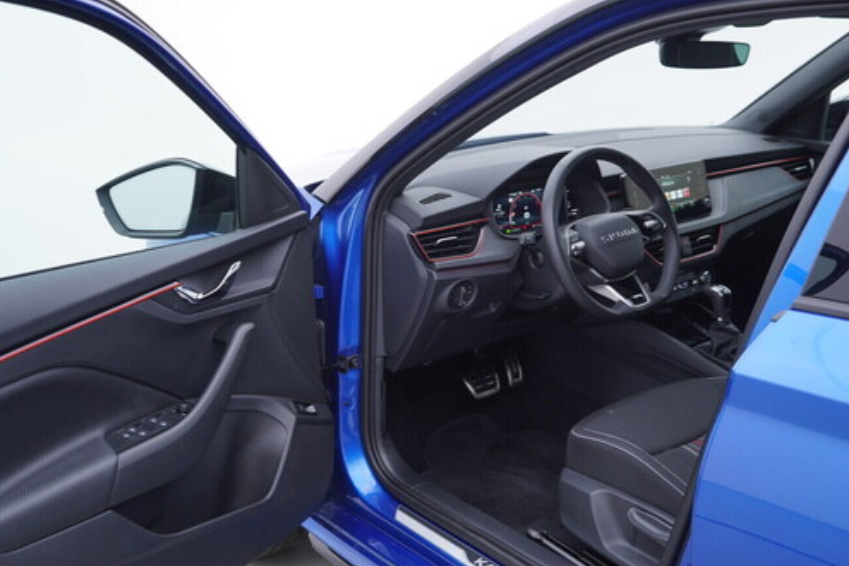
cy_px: 289
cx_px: 439
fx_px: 943
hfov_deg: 48.5
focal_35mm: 40
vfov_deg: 33.4
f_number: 3.2
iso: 125
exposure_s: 1/50
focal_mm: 24
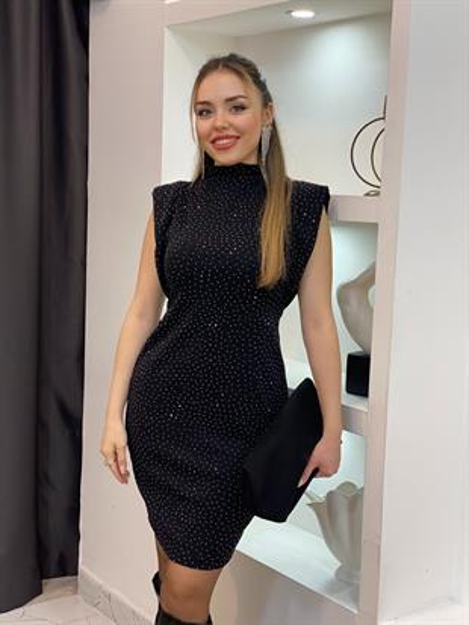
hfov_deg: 28.0
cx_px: 234
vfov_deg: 36.8
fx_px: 939
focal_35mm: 52
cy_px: 312
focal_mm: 6
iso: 100
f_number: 2
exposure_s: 1/100
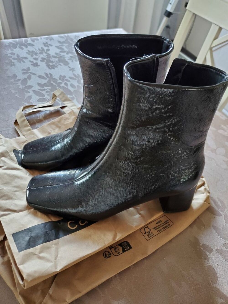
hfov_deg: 53.1
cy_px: 152
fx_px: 228
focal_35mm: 26
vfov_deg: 67.3
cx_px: 114
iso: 200
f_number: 1.5
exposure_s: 1/40
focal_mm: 4.3
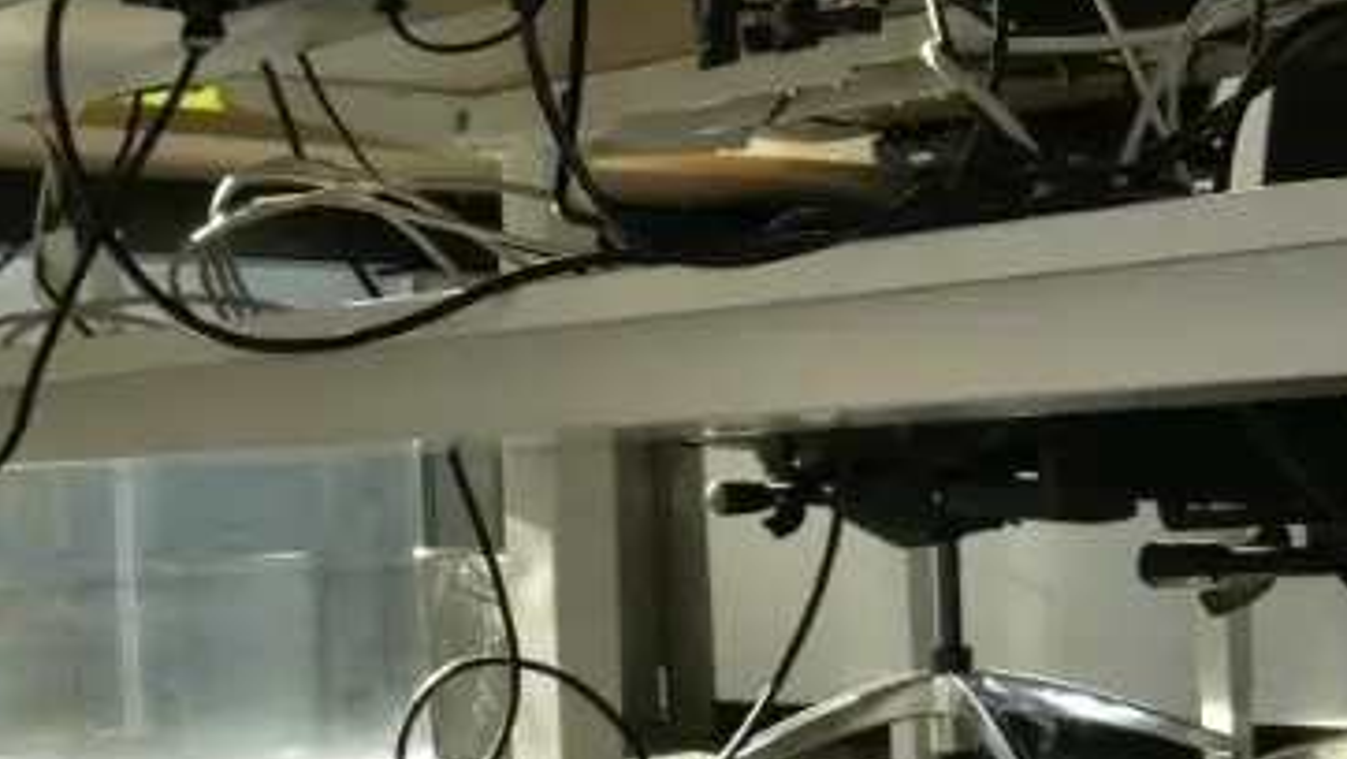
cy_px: 487
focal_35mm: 74
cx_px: 979
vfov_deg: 16.3
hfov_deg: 28.2
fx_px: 2644
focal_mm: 4.3
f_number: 3.3
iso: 80
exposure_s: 1/200
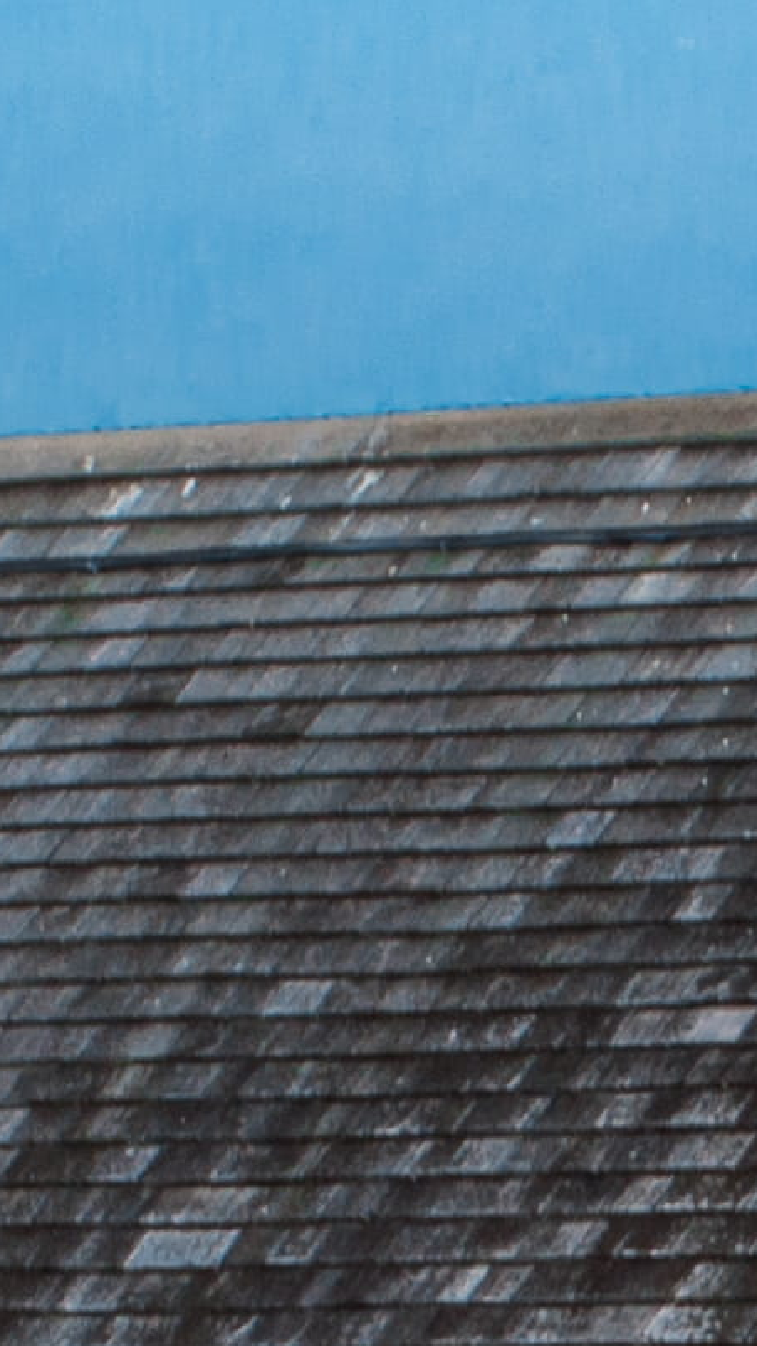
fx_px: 13456
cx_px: 1057
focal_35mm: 377
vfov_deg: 5.7
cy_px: 1823
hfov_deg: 3.2
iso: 100
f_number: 8
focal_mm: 32
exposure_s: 1/80
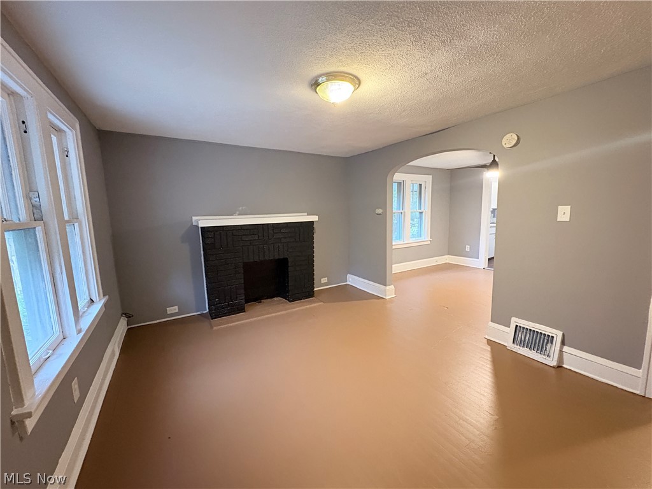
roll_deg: +1.7
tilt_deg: -8.0
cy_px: 244
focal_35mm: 14
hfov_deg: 102.1
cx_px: 326
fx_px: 264
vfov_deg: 85.7
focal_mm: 2.22
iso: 1000
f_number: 2.2
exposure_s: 1/40
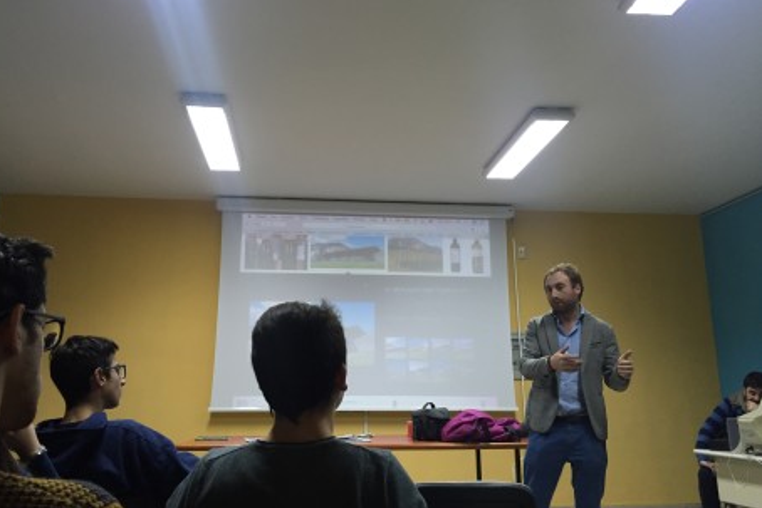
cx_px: 372
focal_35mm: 31
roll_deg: +0.3
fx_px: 656
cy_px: 240
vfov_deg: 42.3
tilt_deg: +13.4
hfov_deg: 60.3
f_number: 2.2
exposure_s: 1/33
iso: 160
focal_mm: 4.15
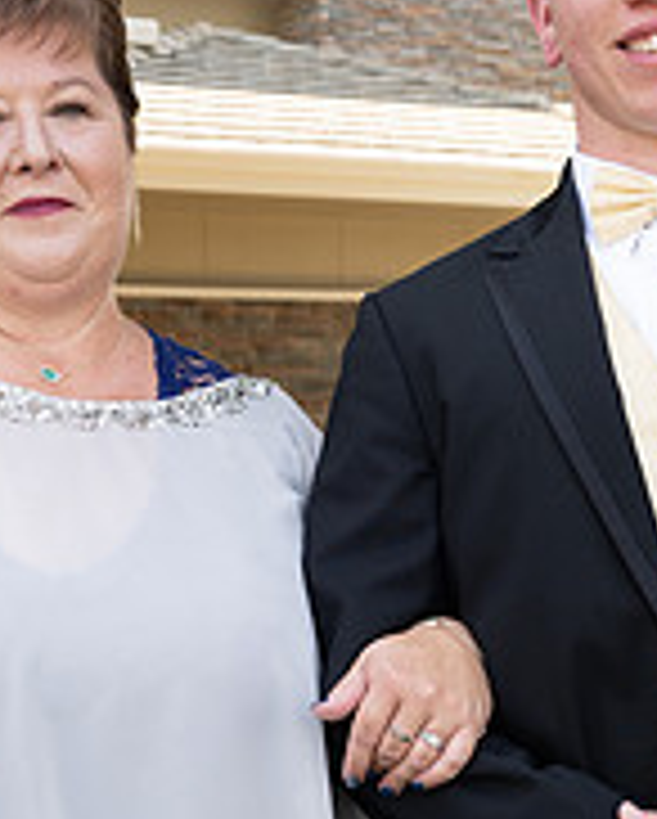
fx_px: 2135
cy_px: 585
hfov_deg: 17.5
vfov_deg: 21.6
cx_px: 320
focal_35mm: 88
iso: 400
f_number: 6.3
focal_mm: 38
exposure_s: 1/160
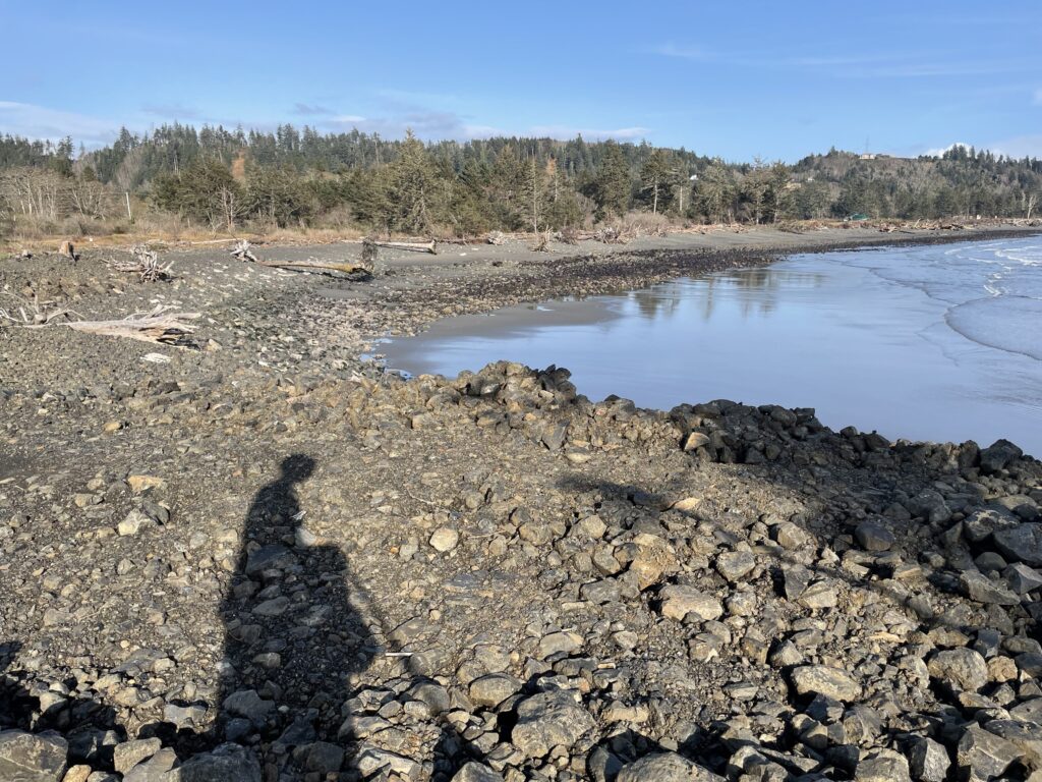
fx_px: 783
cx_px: 521
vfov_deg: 53.1
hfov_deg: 67.3
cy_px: 391
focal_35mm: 26
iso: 32
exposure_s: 1/2257
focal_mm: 4.2
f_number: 1.6
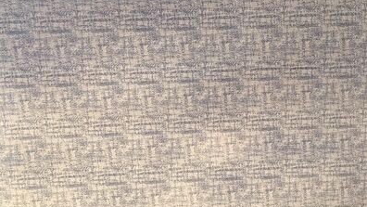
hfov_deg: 39.7
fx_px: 496
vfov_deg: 23.5
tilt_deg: -15.0
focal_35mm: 51
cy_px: 130
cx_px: 266
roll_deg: +1.0
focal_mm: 4.15
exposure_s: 1/33
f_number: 2.2
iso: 100
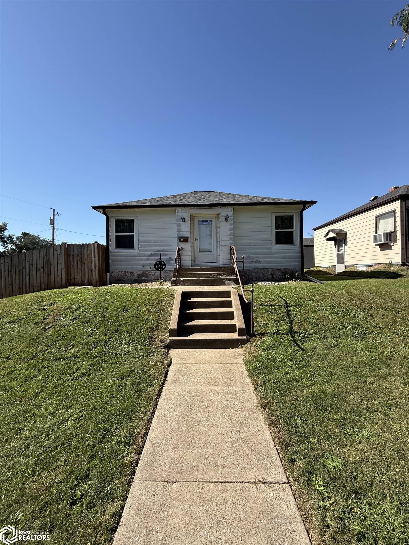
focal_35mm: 14
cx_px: 204
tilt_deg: +0.9
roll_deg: +1.4
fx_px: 221
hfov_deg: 85.7
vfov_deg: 102.1
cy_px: 272
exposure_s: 1/1312
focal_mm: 2.22
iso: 50
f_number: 2.2
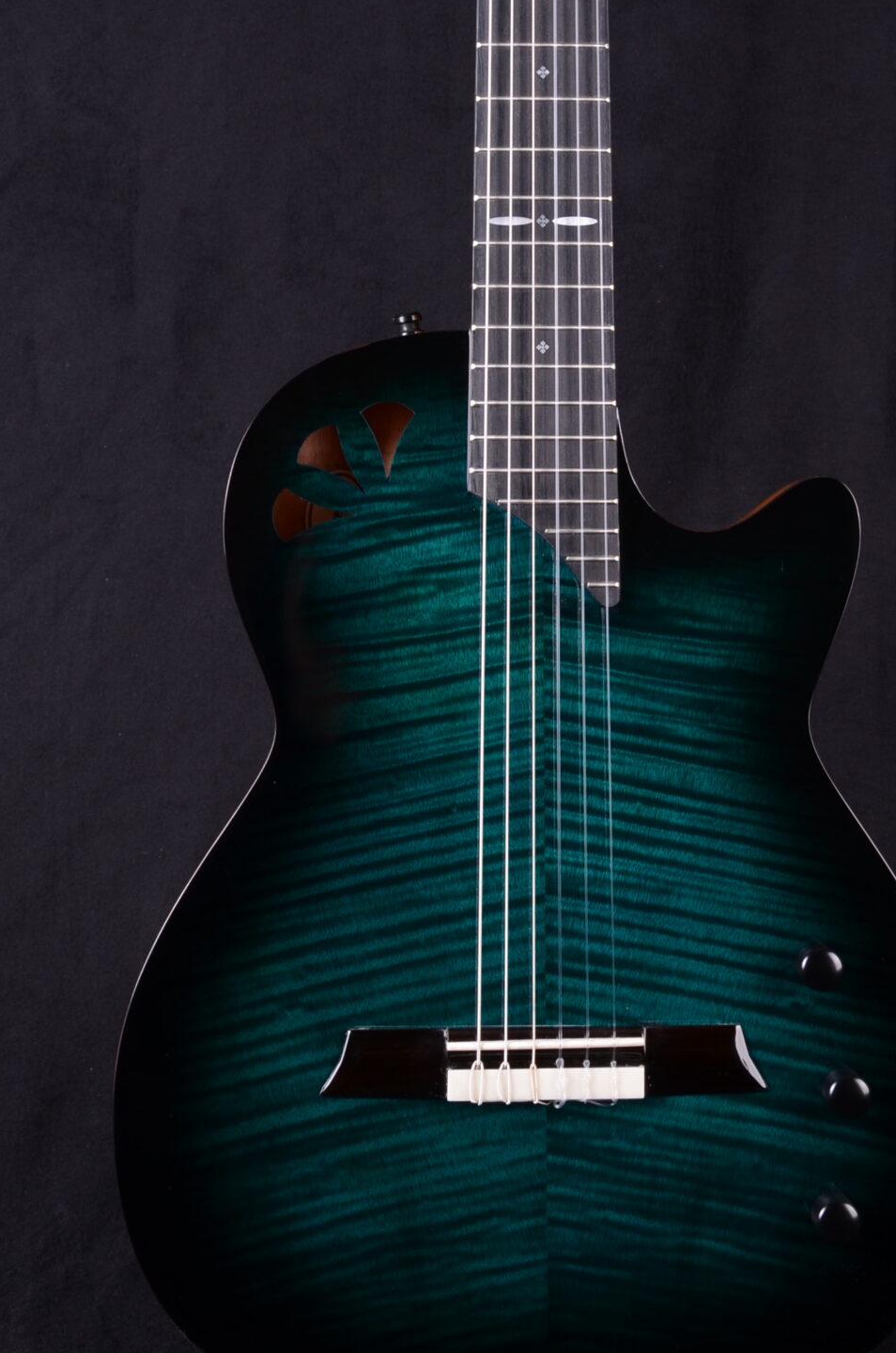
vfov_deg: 25.0
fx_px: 2999
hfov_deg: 17.0
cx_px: 534
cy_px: 263
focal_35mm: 80
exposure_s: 1/200
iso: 200
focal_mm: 30
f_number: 11
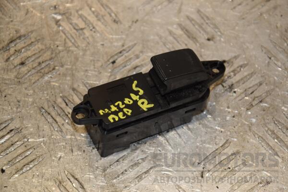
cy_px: 96
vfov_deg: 8.7
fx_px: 1260
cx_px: 144
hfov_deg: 13.0
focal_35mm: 158
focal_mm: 105
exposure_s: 1/200
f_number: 7.1
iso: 800
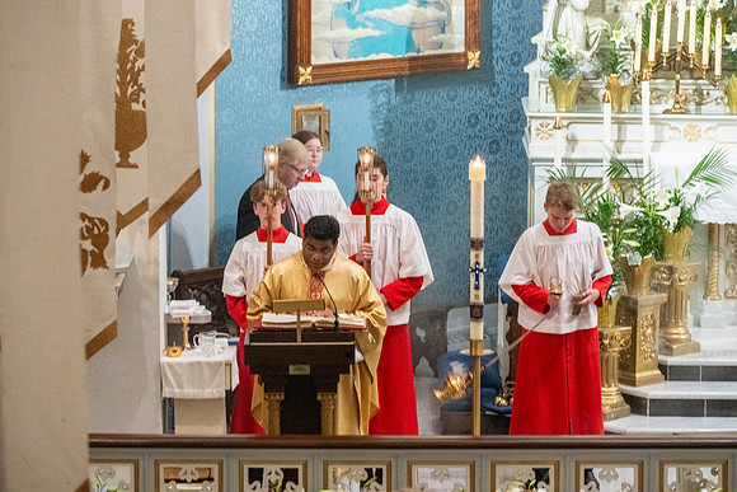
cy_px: 246
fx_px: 4095
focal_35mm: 200
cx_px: 368
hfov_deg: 10.3
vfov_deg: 6.9
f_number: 11
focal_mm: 200
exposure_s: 1/60
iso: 5000
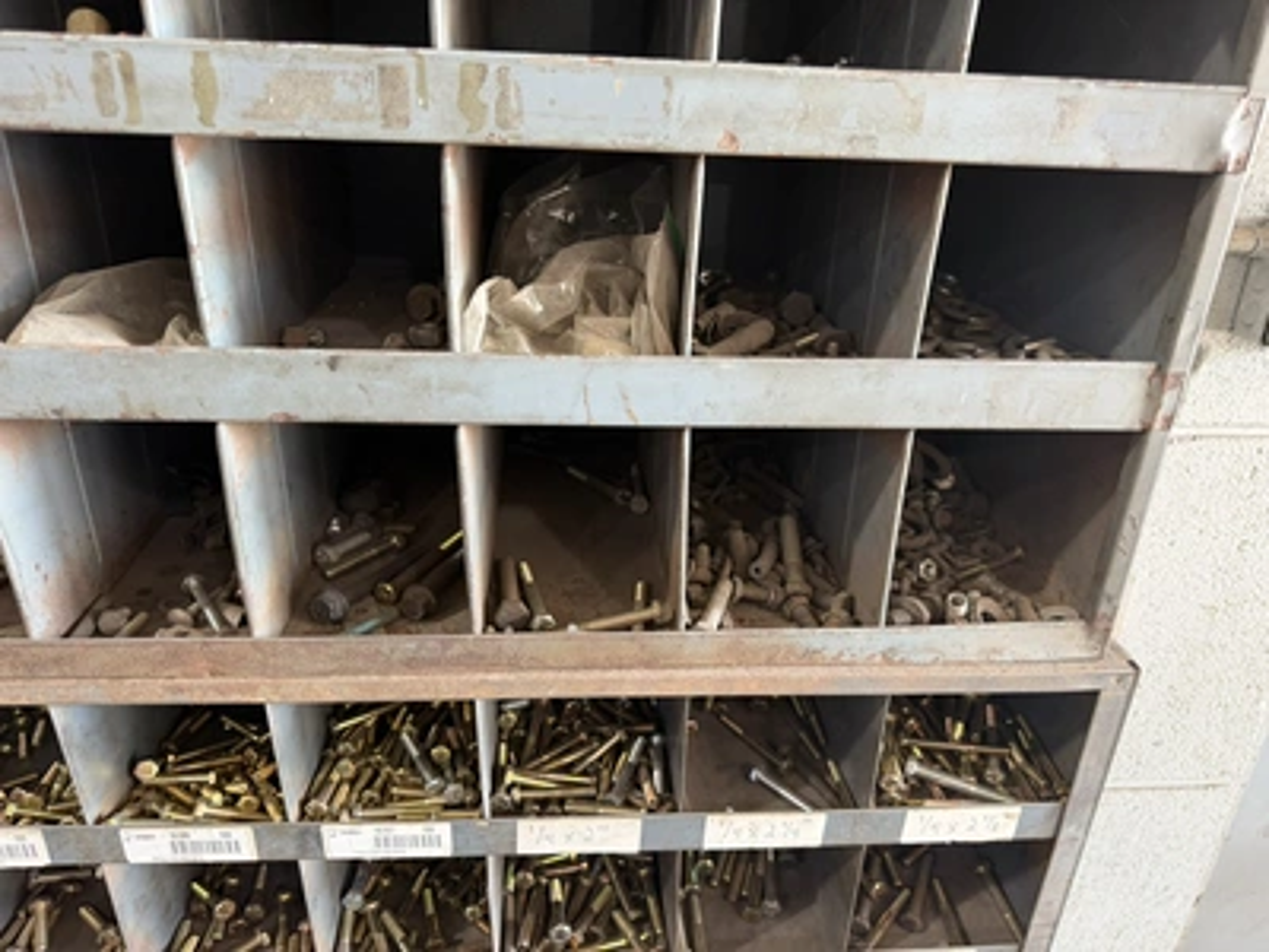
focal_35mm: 24
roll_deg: -2.6
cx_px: 634
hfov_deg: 71.6
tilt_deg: -24.7
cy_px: 476
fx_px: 880
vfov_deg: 56.8
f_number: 1.78
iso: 250
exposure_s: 1/60
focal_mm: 6.76
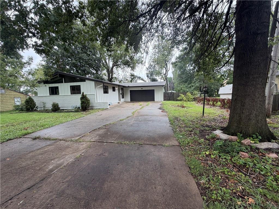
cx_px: 140
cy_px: 104
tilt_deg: -6.3
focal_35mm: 14
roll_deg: +2.1
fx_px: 113
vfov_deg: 85.7
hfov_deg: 102.1
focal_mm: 2.22
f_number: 2.2
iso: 50
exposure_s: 1/123
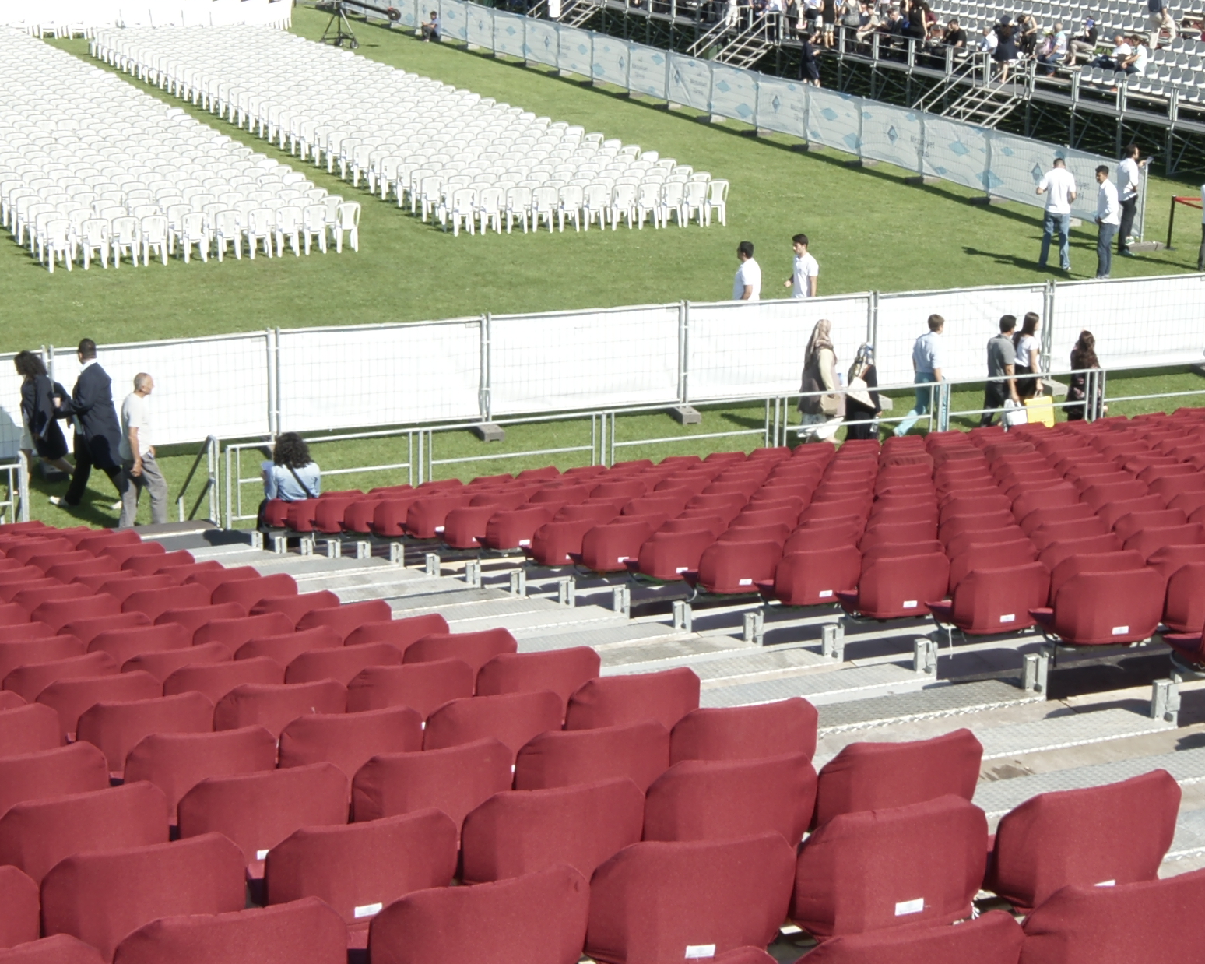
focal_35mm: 66
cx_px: 522
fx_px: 2353
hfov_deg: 28.7
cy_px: 294
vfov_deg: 23.0
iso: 100
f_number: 13
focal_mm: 18
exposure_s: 1/80
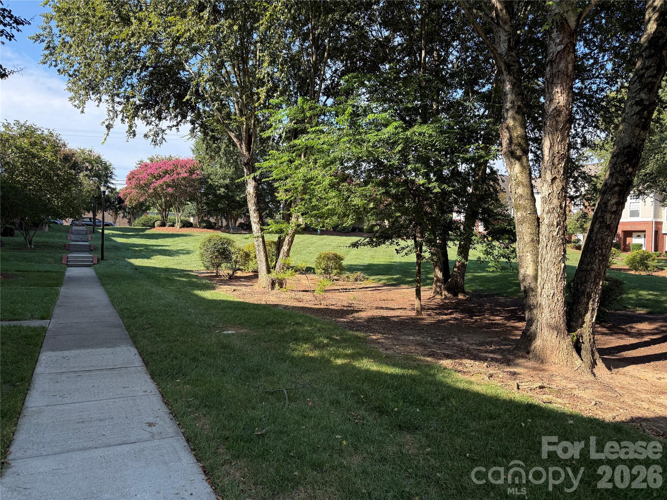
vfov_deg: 56.8
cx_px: 334
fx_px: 462
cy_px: 250
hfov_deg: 71.6
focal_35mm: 24
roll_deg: -0.5
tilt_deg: -0.4
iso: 100
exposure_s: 1/1230
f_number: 1.78
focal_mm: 6.76
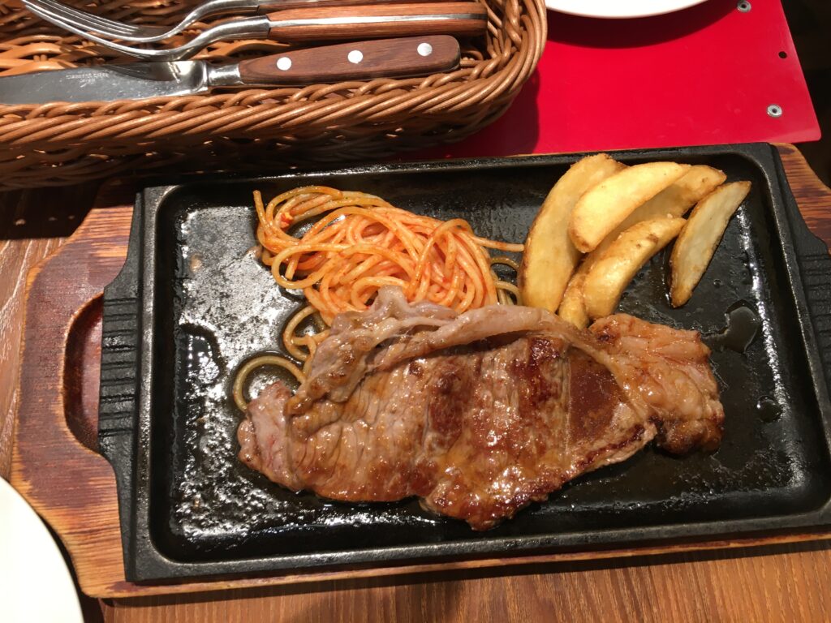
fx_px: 696
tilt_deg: -75.1
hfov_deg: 61.7
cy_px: 312
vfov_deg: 48.2
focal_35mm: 29
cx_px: 416
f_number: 2.2
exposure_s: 1/30
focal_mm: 4.15
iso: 50
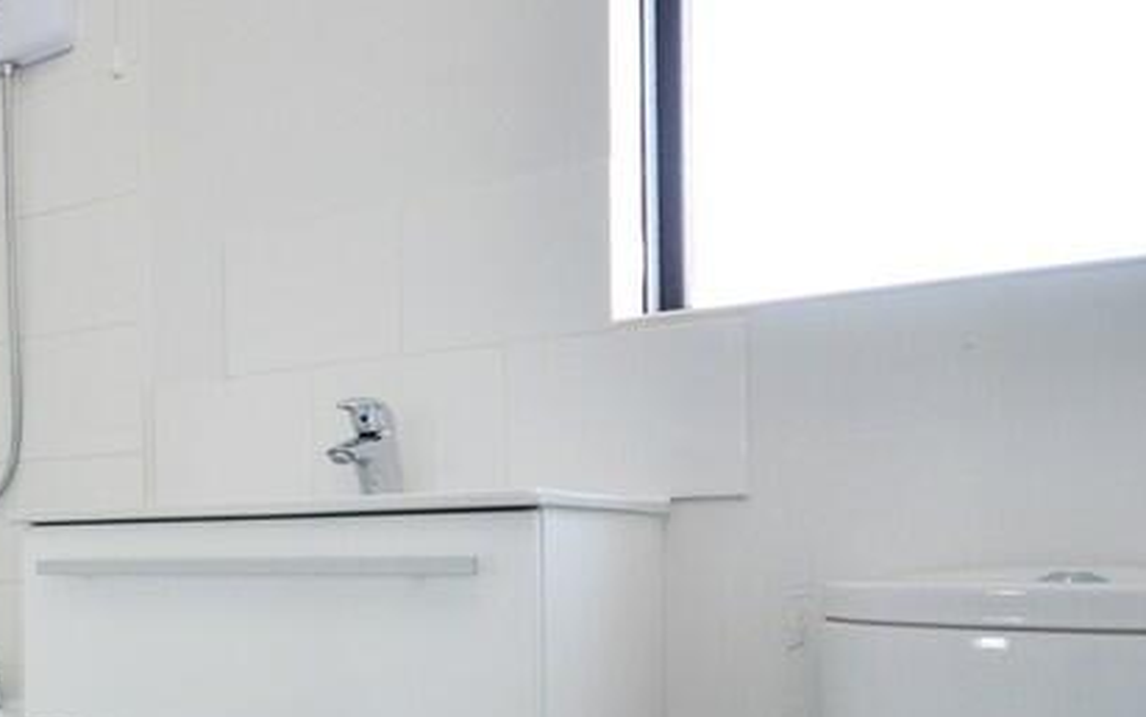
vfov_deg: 33.1
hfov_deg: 39.7
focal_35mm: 38
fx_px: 1187
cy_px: 524
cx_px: -175
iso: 360
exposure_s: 1/80
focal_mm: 10
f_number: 4.5
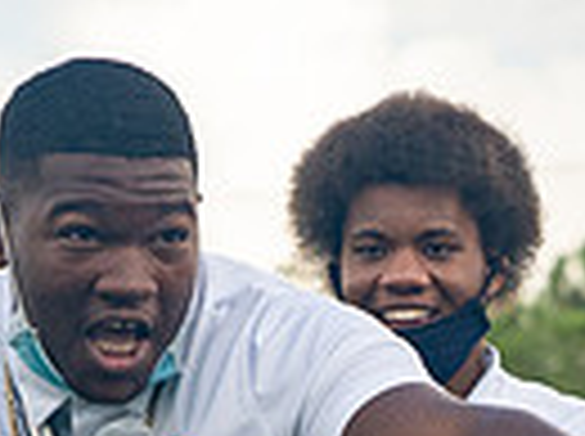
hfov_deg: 4.4
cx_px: 300
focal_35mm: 453
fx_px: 7641
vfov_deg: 3.3
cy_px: 774
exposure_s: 1/800
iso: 800
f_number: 3.5
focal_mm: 67
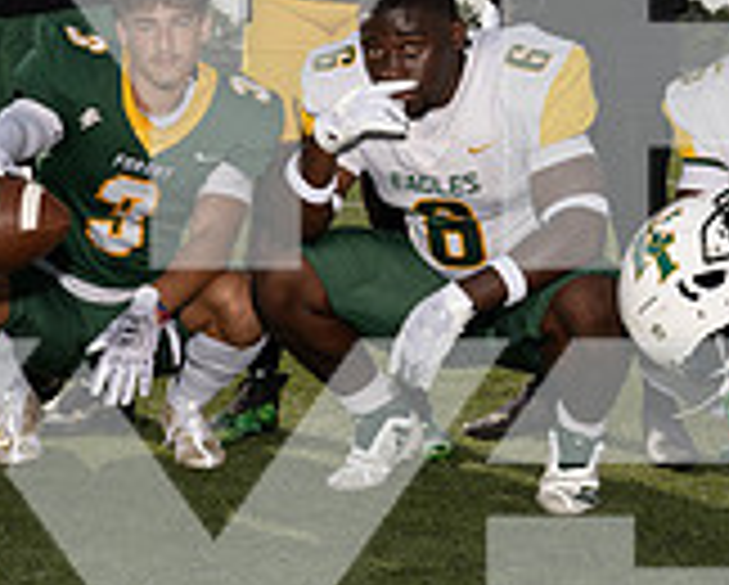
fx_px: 2031
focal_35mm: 94
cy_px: 34
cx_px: 414
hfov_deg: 20.3
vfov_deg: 16.1
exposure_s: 1/250
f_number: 11
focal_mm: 28
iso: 100
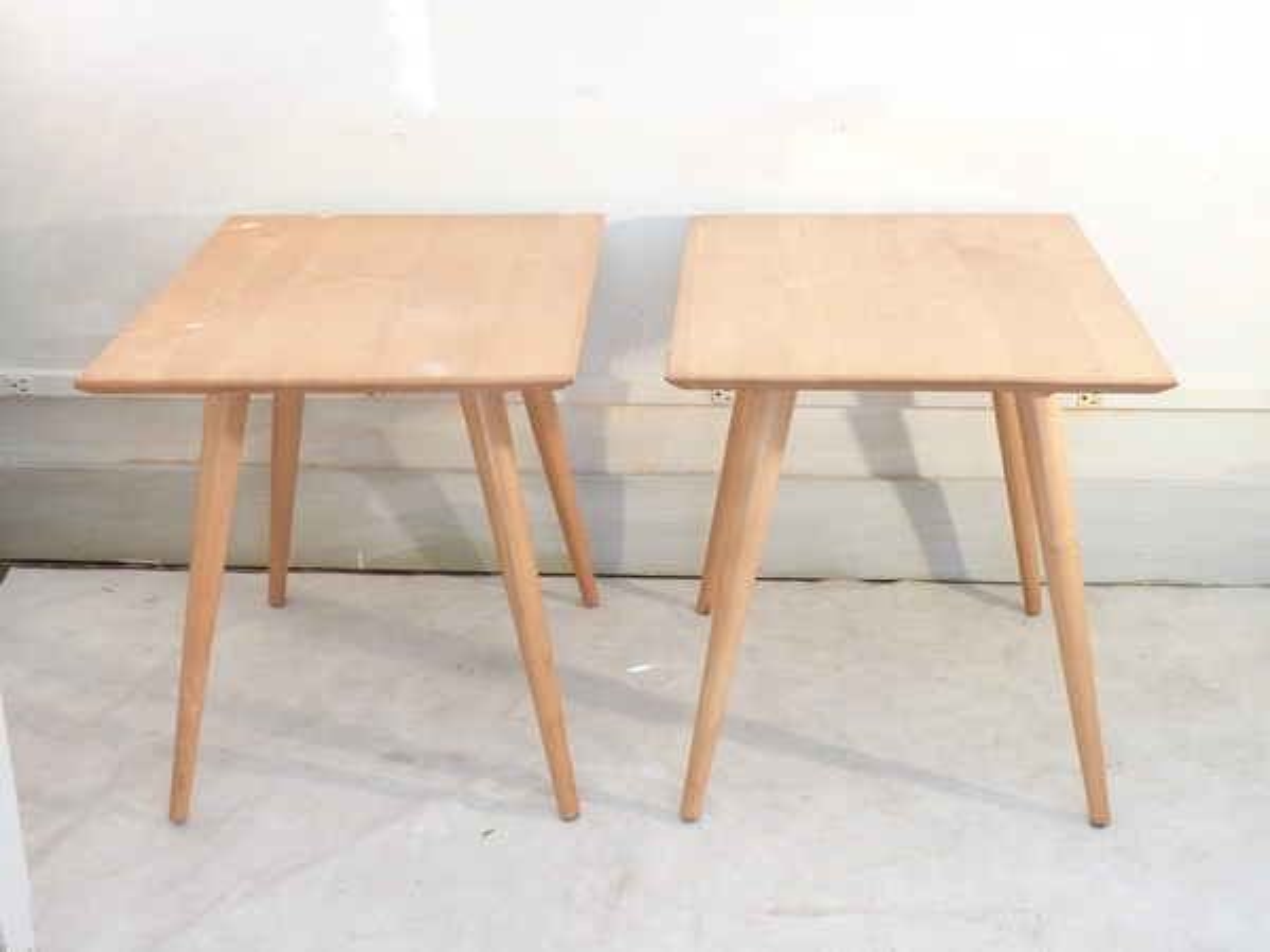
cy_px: 476
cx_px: 635
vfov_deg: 30.3
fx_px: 1761
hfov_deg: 39.7
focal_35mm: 48
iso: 400
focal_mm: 7.9
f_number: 3.8
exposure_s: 1/8
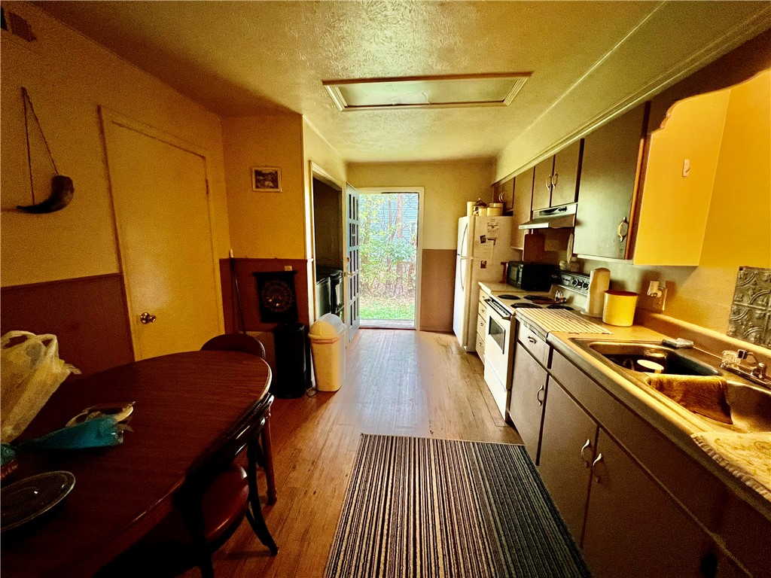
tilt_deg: -9.5
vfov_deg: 89.9
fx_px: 290
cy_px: 289
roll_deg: -0.4
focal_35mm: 13
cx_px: 386
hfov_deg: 106.2
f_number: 1.8
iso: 320
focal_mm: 1.57
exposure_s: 1/60
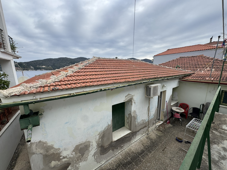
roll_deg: -0.5
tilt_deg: -7.7
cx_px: 114
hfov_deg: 102.1
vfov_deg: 85.7
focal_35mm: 14
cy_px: 85
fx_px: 92
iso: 40
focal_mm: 2.22
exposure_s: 1/537
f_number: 2.2
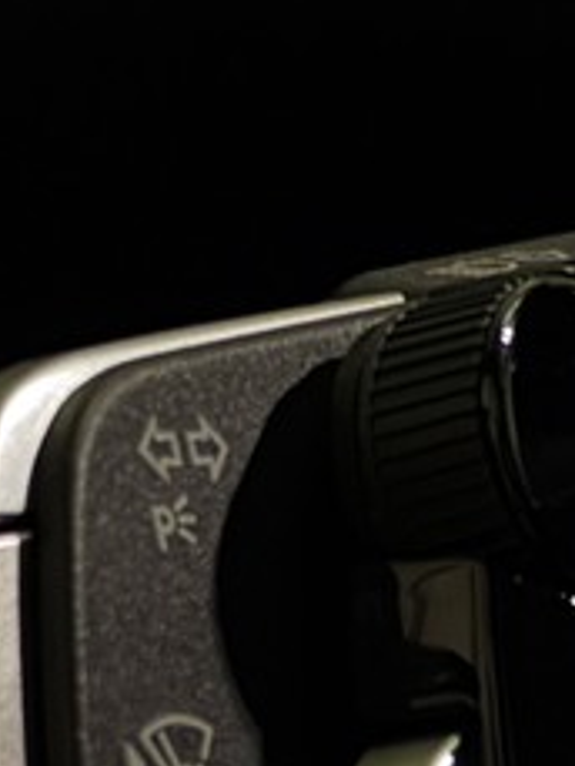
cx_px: 715
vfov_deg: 8.9
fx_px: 4824
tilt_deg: -21.3
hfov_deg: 6.8
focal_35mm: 218
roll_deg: -0.9
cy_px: 1074
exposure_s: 1/17
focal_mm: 6.93
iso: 640
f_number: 1.48
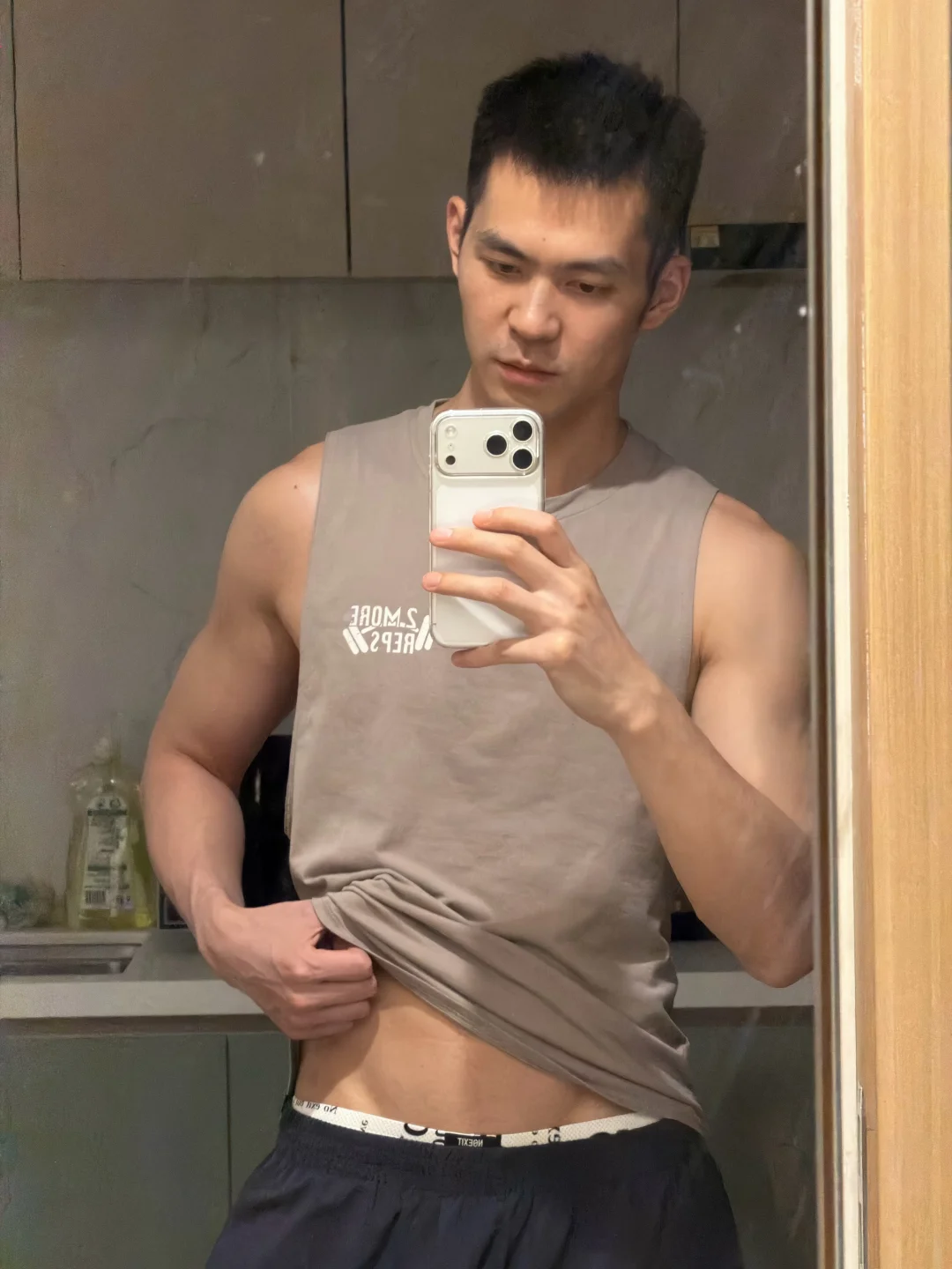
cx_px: 476
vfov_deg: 19.6
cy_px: 634
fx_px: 3667
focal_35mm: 100
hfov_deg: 14.8
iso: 1000
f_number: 2.8
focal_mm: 16.89
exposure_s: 1/25
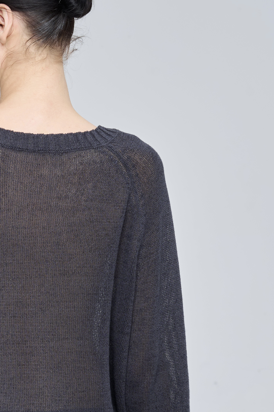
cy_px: 308
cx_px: 19
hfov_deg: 8.0
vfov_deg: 12.0
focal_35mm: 171
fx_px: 1952
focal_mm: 85
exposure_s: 1/125
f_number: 8
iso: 200
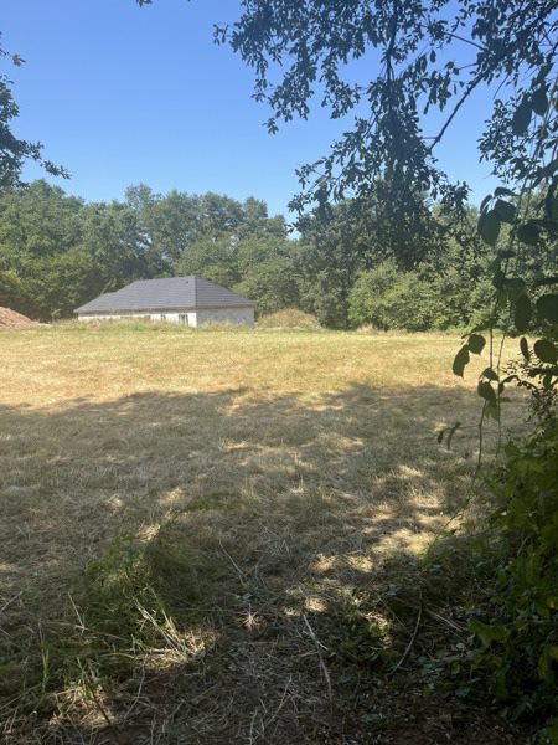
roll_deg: +3.1
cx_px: 279
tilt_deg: -7.4
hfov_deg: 53.1
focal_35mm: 26
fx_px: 559
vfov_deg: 67.3
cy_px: 372
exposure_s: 1/1477
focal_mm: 5.1
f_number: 1.6
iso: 50
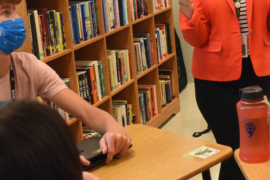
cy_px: 31
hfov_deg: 25.0
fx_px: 593
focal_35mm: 79
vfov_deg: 17.1
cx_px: 234
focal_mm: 35
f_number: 8
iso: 10000
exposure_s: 1/400
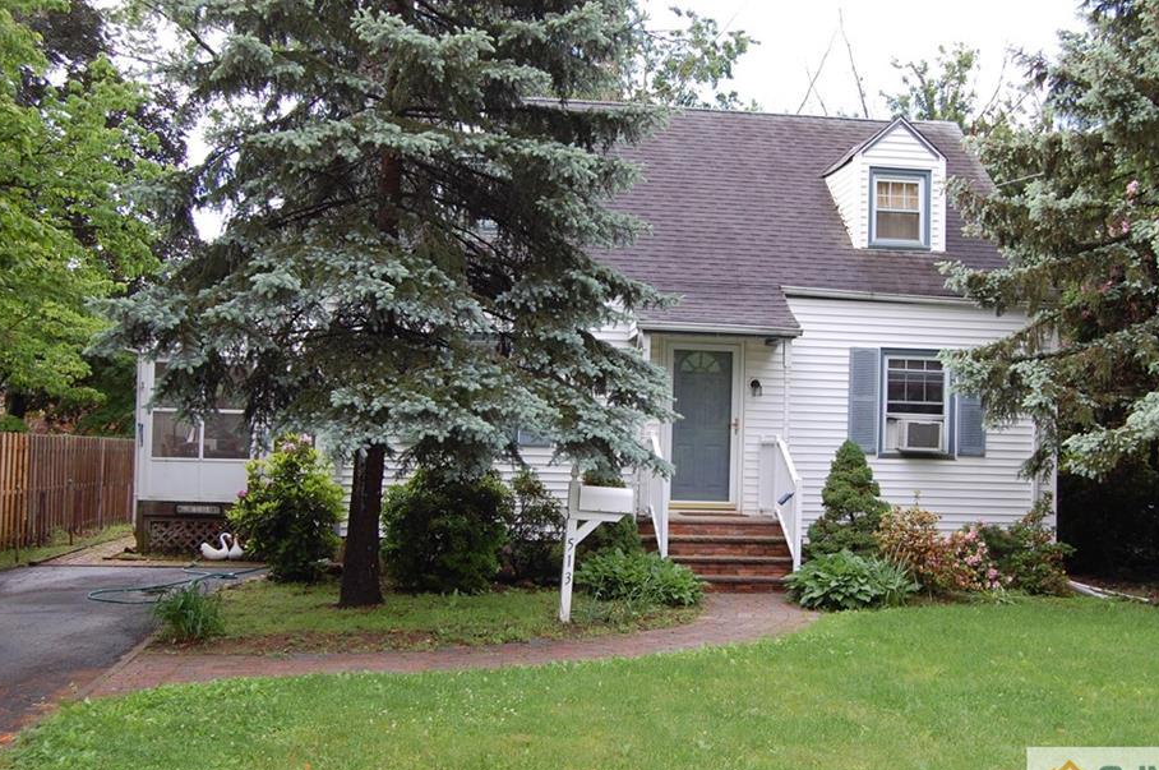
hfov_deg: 44.5
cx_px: 633
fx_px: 1415
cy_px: 393
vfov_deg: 30.4
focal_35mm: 44
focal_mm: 26
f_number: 5.6
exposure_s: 1/125
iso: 200
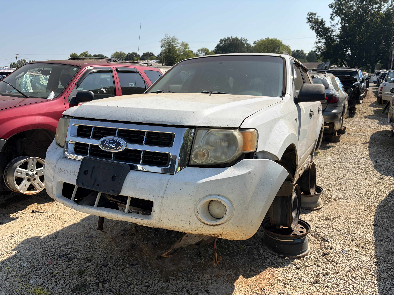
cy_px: 148
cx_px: 197
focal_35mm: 26
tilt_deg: -13.0
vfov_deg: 53.1
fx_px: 296
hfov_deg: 67.3
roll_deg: +0.5
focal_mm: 5.96
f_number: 1.6
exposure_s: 1/3831
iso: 64
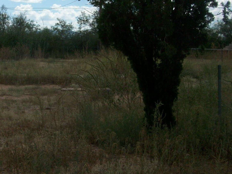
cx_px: 66
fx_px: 409
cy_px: 25
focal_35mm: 61
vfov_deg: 23.5
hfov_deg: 31.3
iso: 64
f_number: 5.5
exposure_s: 1/499
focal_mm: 5.7
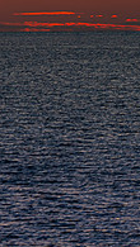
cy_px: 42
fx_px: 4366
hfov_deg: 1.8
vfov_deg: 3.3
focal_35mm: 663
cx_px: -202
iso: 200
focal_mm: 135
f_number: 4
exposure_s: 1/250
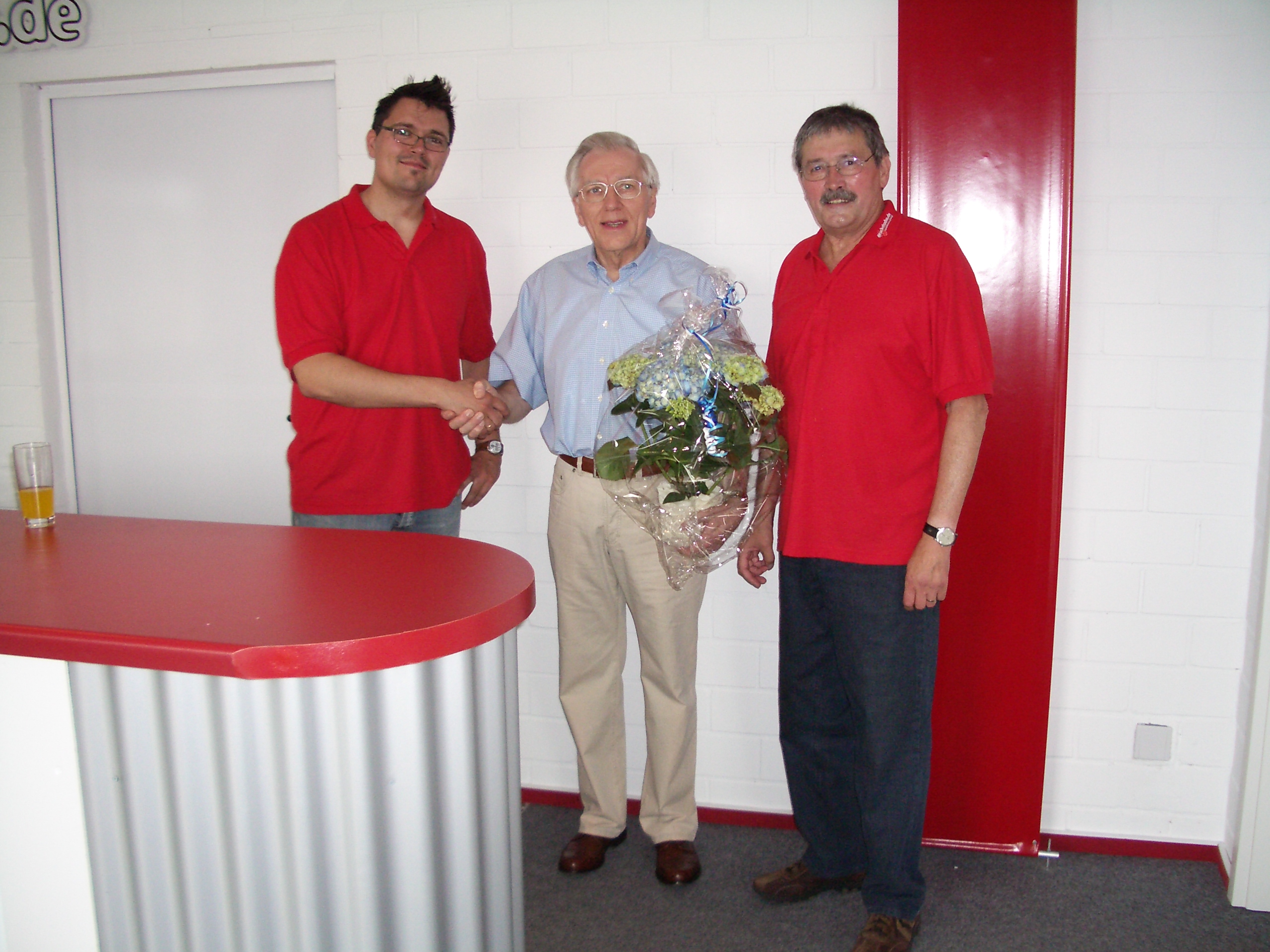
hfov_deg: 52.6
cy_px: 476
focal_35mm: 35
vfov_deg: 40.7
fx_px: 1284
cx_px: 635
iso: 200
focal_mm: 5.8
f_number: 2.6
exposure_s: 1/60
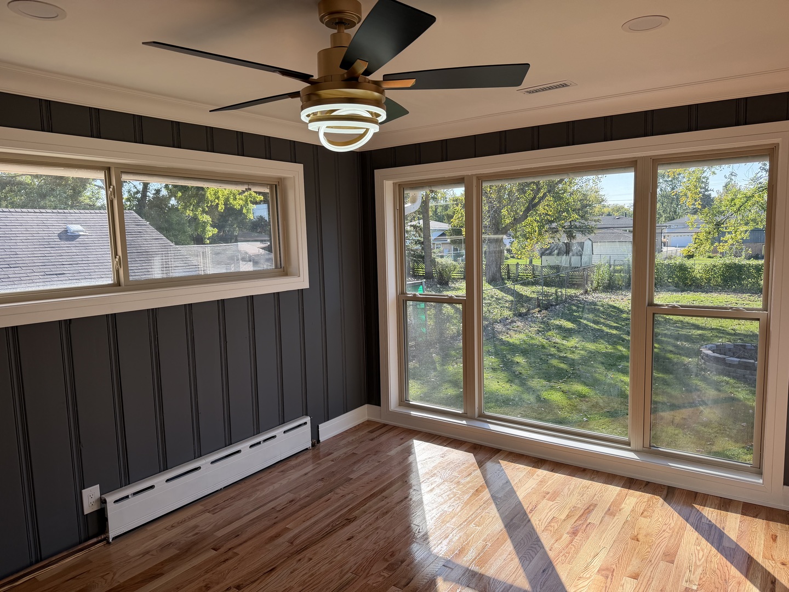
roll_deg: +1.9
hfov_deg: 71.6
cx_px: 394
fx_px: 547
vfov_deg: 56.8
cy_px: 296
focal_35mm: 24
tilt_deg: -6.1
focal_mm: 6.76
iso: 100
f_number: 1.78
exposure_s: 1/677
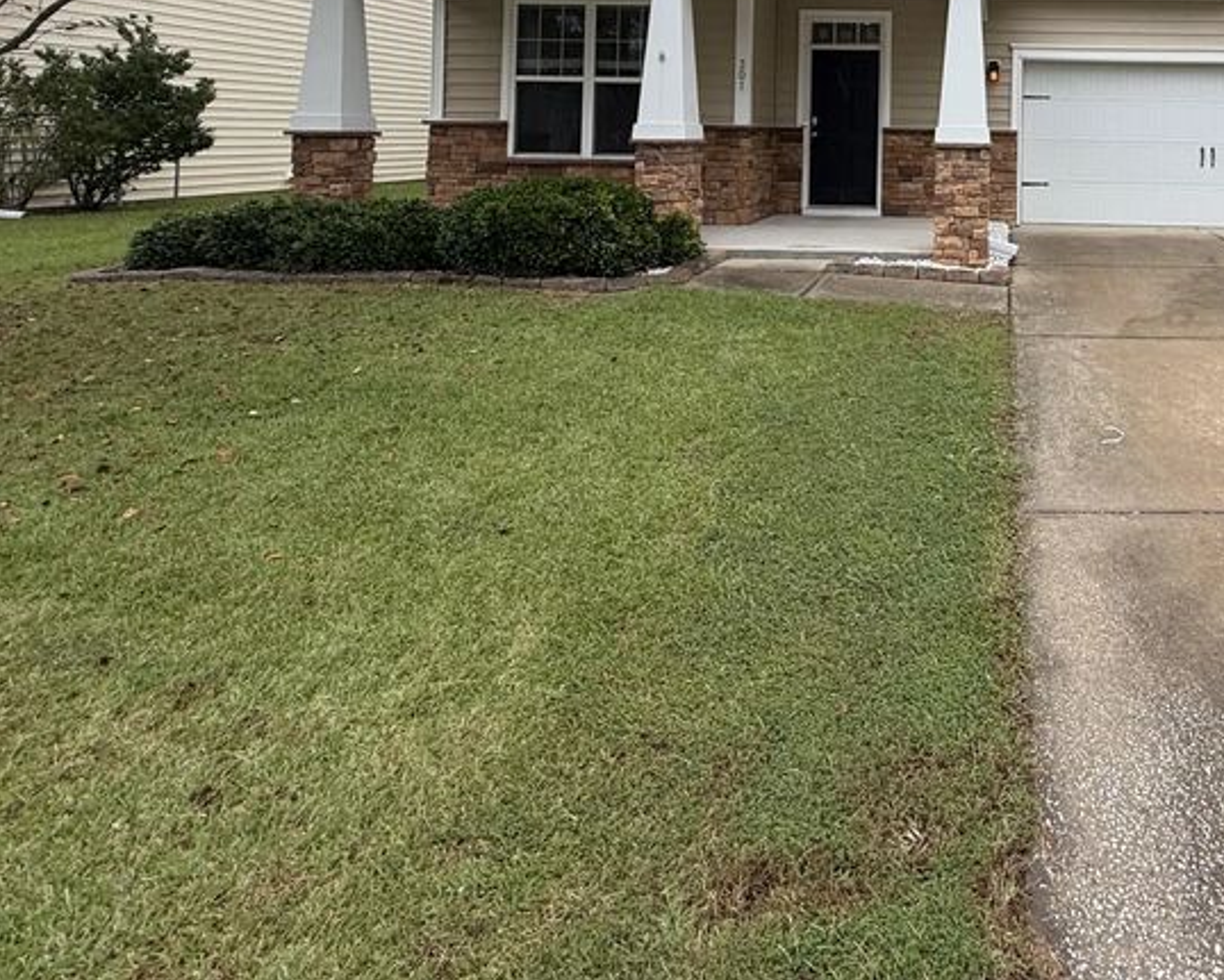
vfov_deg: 49.4
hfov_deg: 60.6
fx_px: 942
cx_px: 981
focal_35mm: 26
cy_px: 109
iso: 50
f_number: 2.2
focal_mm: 2.22
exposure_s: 1/214
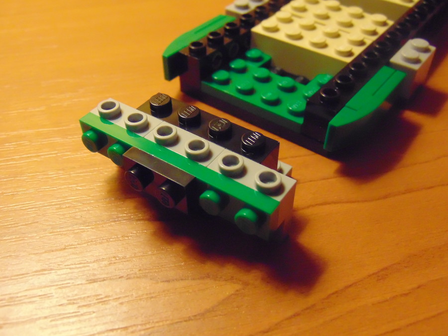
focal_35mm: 35
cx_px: 224
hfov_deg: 52.6
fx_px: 453
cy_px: 168
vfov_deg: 40.7
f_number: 3.2
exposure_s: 1/60
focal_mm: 6.3
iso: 640
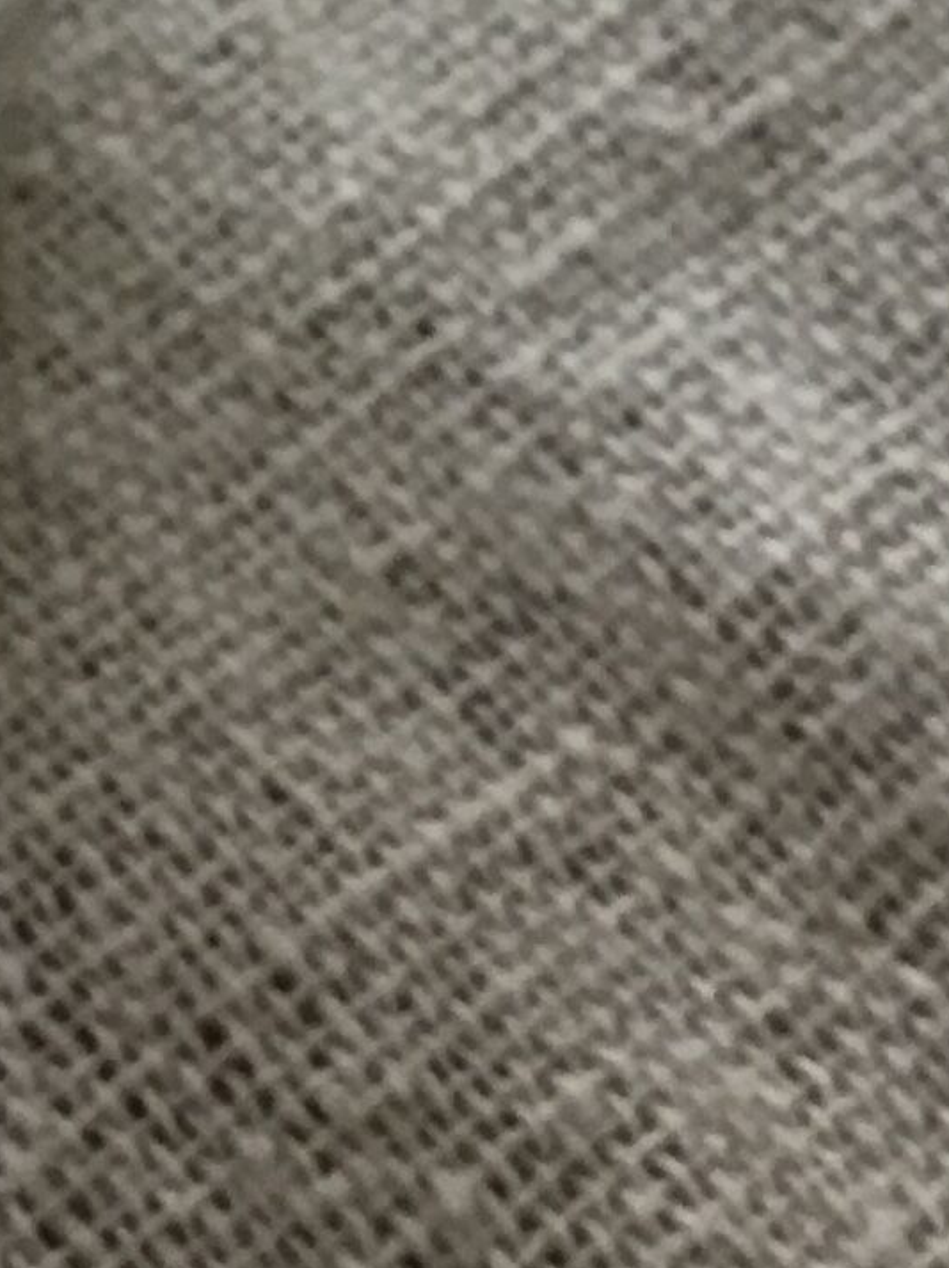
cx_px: -690
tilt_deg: -44.6
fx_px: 5195
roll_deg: -1.0
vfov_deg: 12.8
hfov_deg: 9.9
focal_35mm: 142
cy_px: -914
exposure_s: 1/33
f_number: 2.4
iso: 100
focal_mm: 3.3
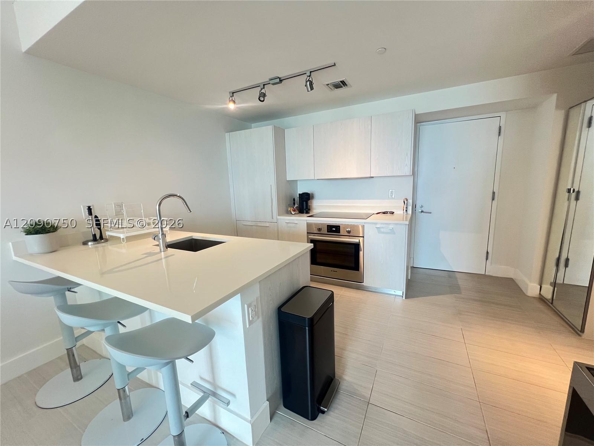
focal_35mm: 13
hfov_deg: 106.2
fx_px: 223
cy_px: 223
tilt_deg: -8.9
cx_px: 297
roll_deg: +2.2
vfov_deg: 89.9
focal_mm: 1.57
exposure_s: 1/60
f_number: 1.8
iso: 250
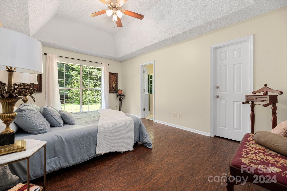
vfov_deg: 81.2
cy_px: 96
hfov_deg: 104.2
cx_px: 144
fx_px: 112
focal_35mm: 14
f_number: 6.3
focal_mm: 14
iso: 320
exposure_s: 1/100
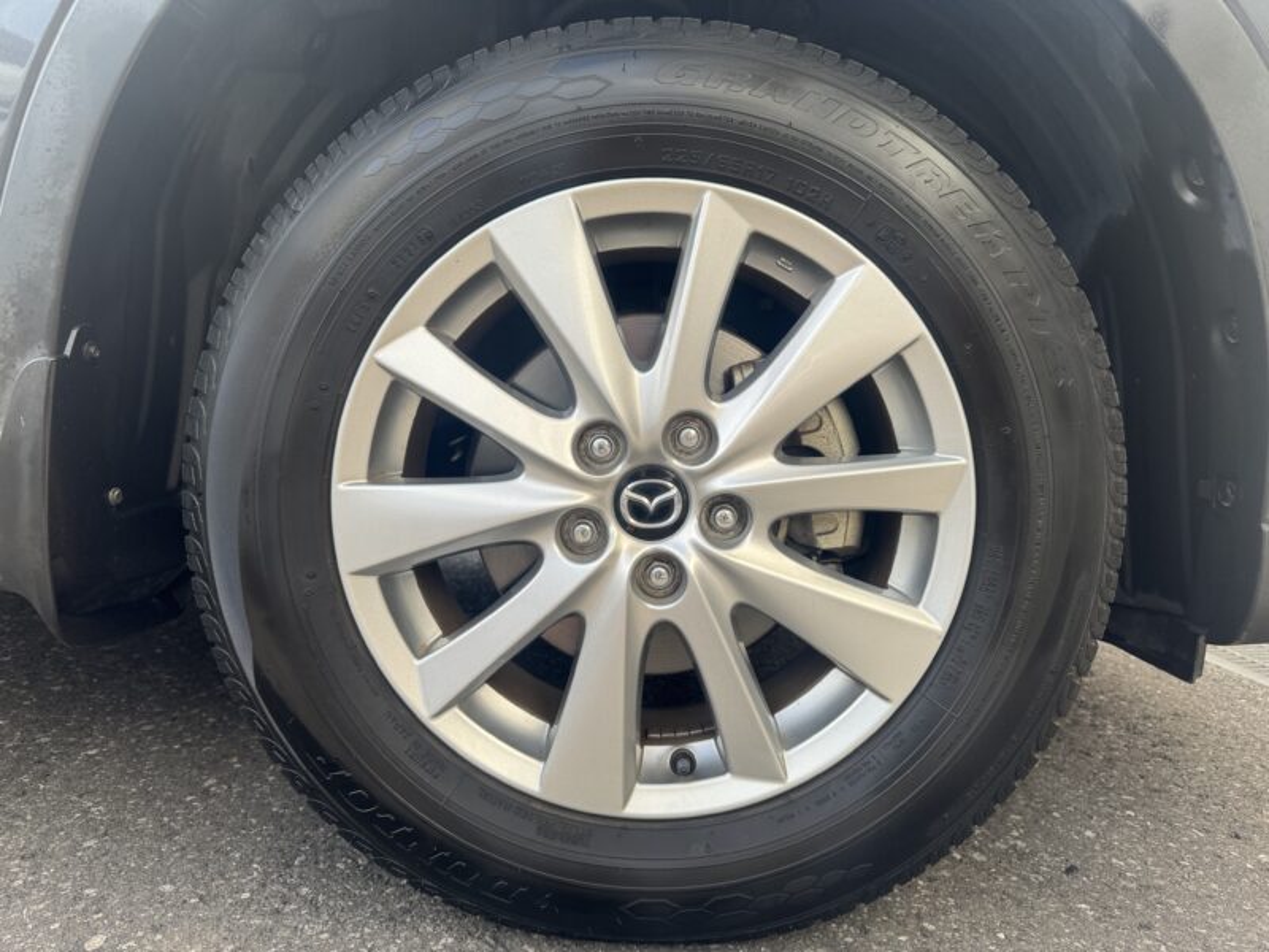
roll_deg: -0.8
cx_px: 634
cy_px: 476
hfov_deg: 71.6
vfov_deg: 56.8
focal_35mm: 24
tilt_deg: -5.0
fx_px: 880
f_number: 1.78
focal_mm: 6.76
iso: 80
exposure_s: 1/1131
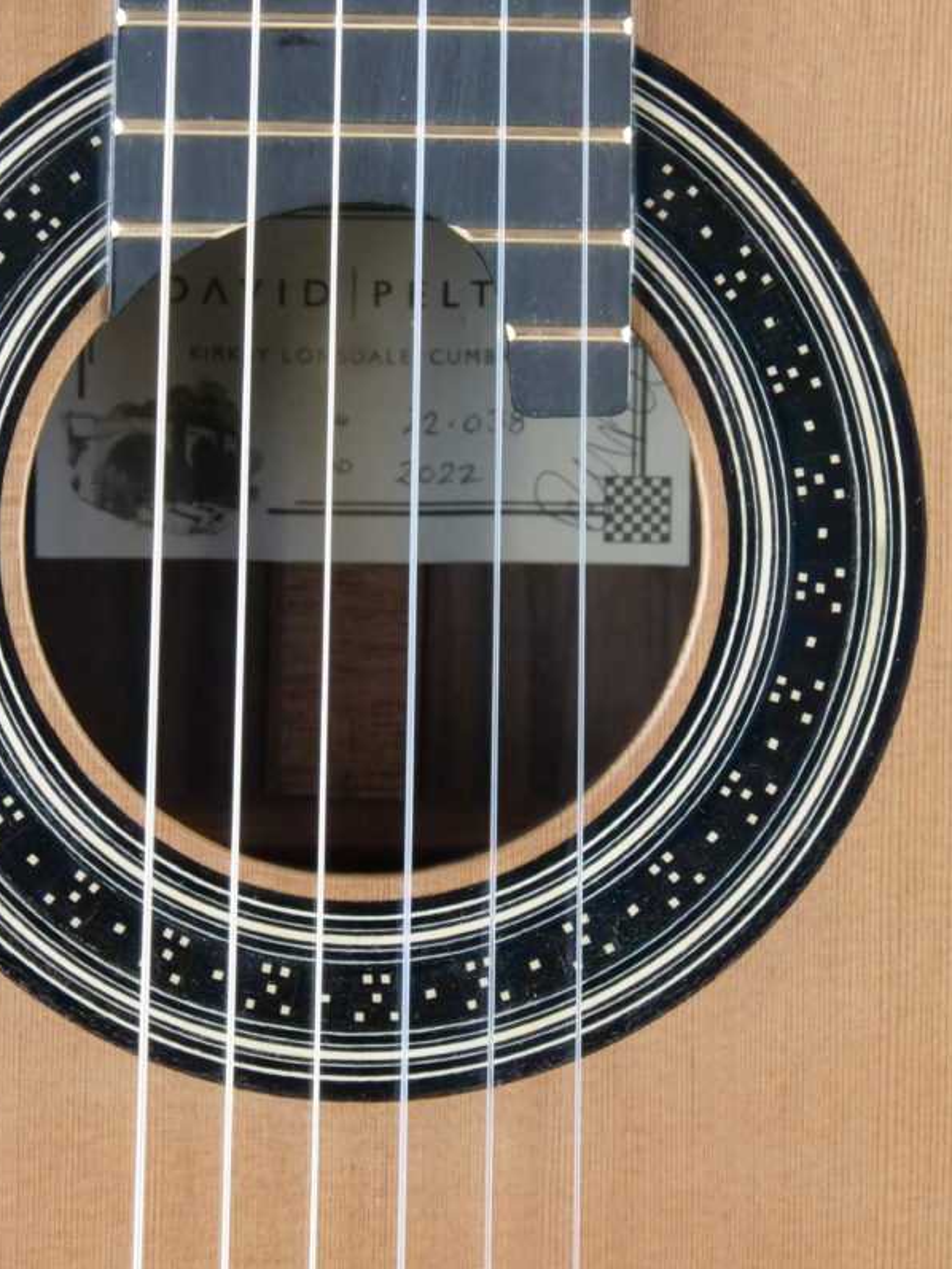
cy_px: 635
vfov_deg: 8.2
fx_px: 8835
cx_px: 367
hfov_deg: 6.2
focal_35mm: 241
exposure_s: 1/60
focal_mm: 90
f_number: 11
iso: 3200
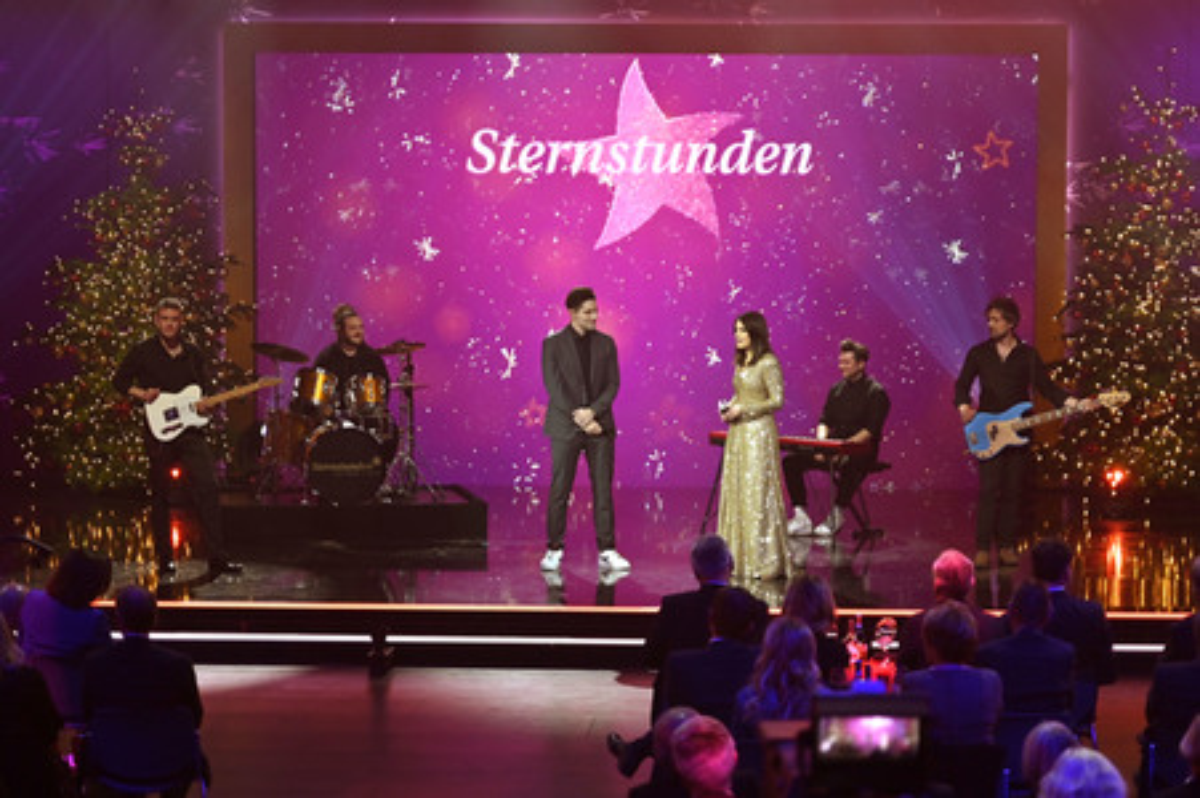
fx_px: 2498
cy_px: 399
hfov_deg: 27.0
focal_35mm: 75
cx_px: 600
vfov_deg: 18.2
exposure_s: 1/160
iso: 250
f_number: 2.8
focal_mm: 75
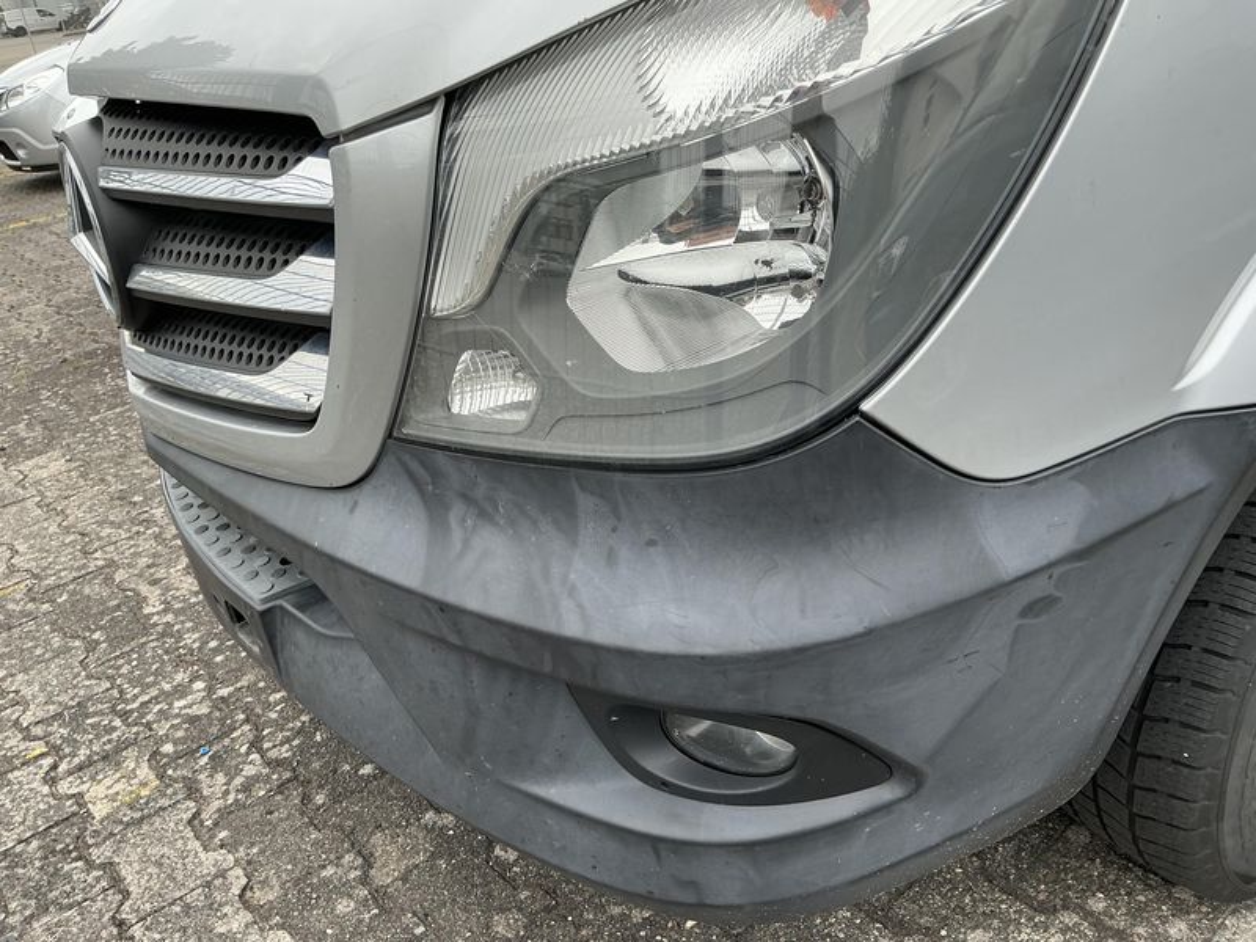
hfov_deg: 63.4
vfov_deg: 49.7
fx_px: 1016
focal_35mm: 28
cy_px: 471
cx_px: 628
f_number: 1.8
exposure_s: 1/145
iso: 20
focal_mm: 3
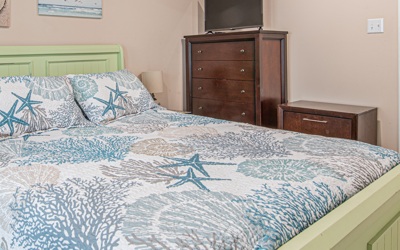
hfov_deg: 57.9
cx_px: 124
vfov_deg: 38.5
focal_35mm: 32
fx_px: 349
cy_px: 65
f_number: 9
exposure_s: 2.5
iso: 64
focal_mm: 14
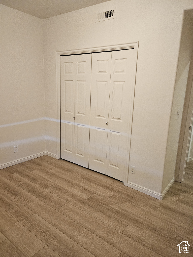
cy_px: 128
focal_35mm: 24
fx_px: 178
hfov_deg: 56.8
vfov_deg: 71.6
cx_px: 96
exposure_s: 1/120
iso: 500
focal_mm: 5
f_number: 1.8
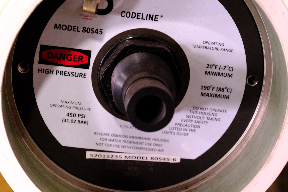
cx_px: 141
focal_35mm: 104
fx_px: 832
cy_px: 96
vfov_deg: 13.2
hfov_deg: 19.6
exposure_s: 1/60
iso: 3200
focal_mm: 55
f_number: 4
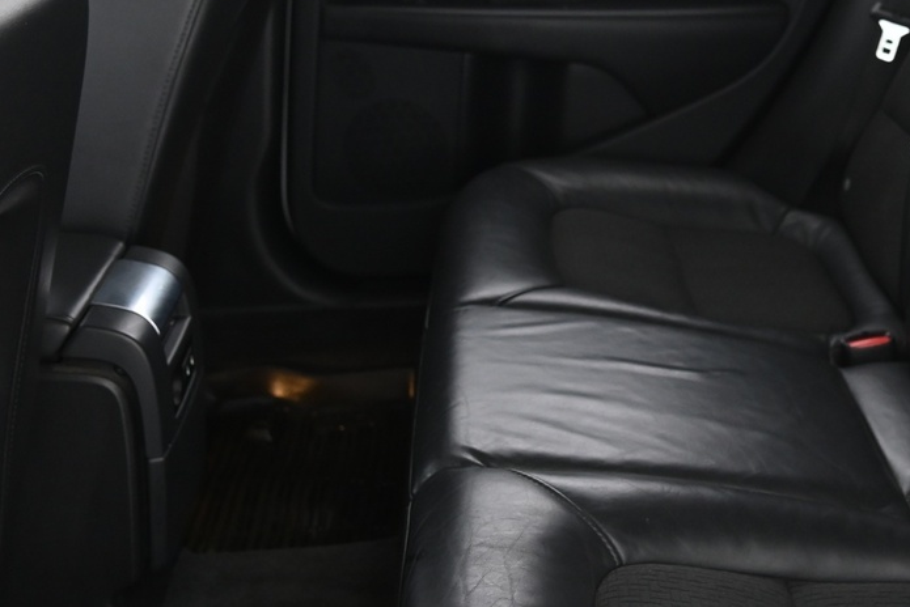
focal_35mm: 56
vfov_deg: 24.2
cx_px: 791
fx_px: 1416
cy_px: 321
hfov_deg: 34.0
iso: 2000
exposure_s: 1/13
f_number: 4
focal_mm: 24
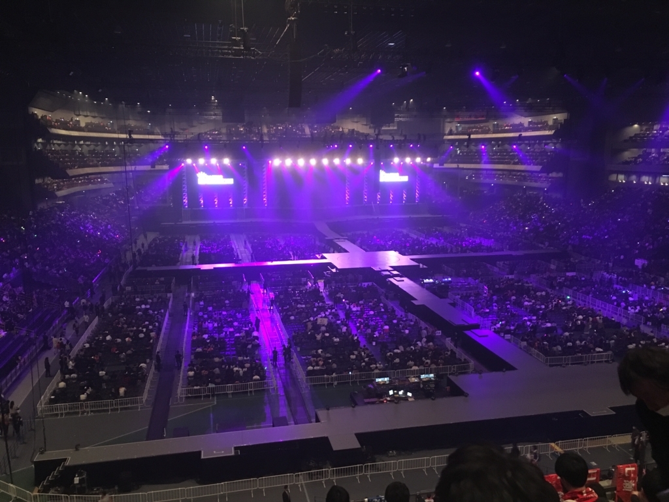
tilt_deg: -11.4
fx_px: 560
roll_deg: -0.1
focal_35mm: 29
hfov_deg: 61.7
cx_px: 334
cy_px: 251
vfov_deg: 48.2
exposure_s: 1/15
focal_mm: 4.15
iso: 250
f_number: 2.2
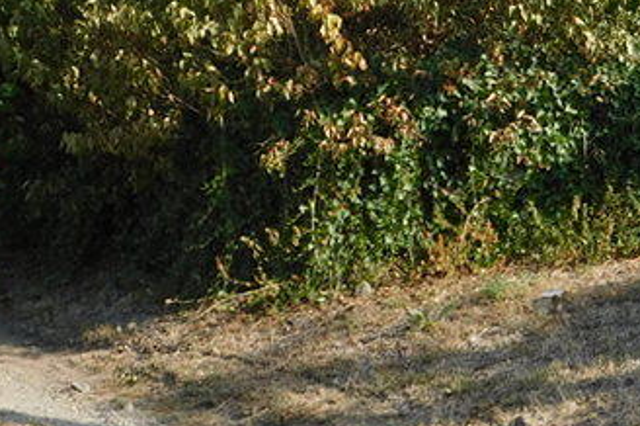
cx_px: 840
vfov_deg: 6.2
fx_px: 3889
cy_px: -38
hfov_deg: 9.2
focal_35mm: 219
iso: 125
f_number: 4
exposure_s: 1/320
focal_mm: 10.4
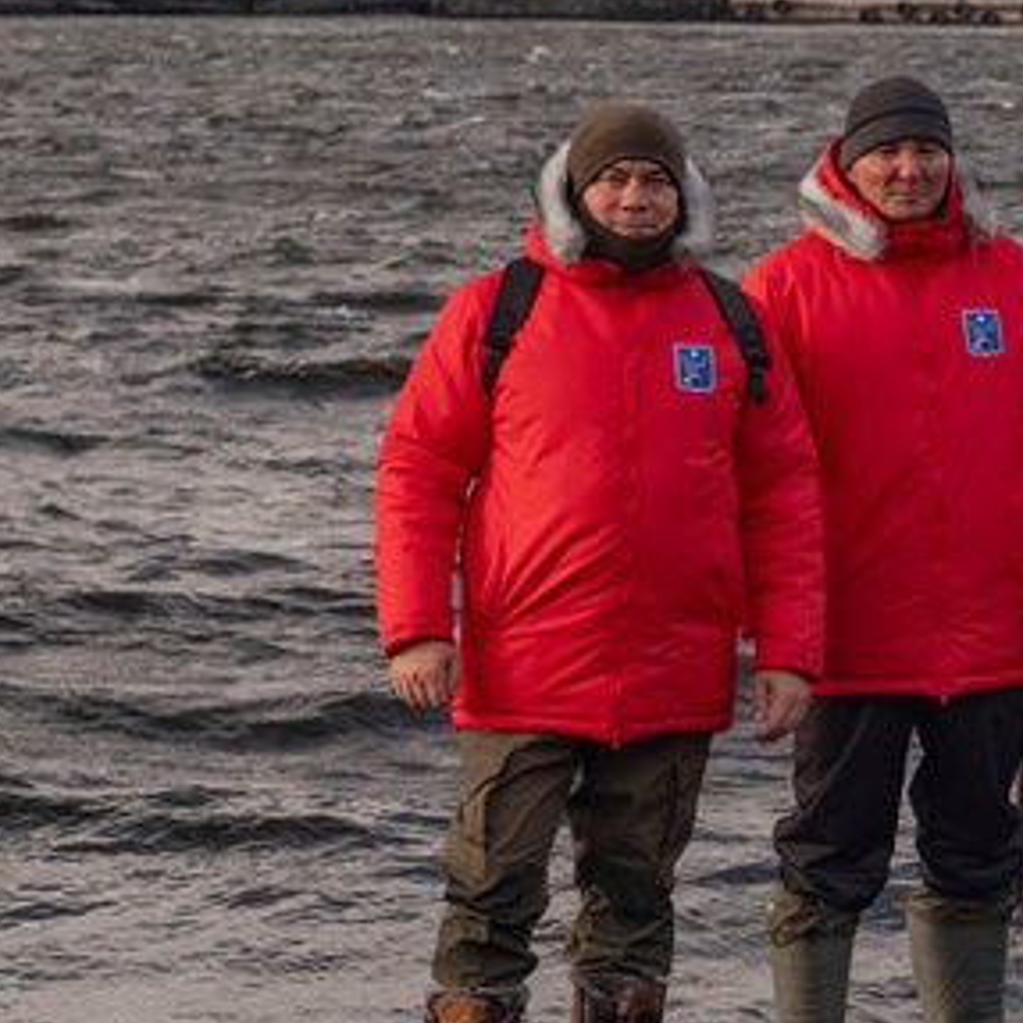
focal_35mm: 199
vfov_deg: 8.8
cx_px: 970
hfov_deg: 8.8
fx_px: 6654
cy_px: 447
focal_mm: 56
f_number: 4
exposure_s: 1/160
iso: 800
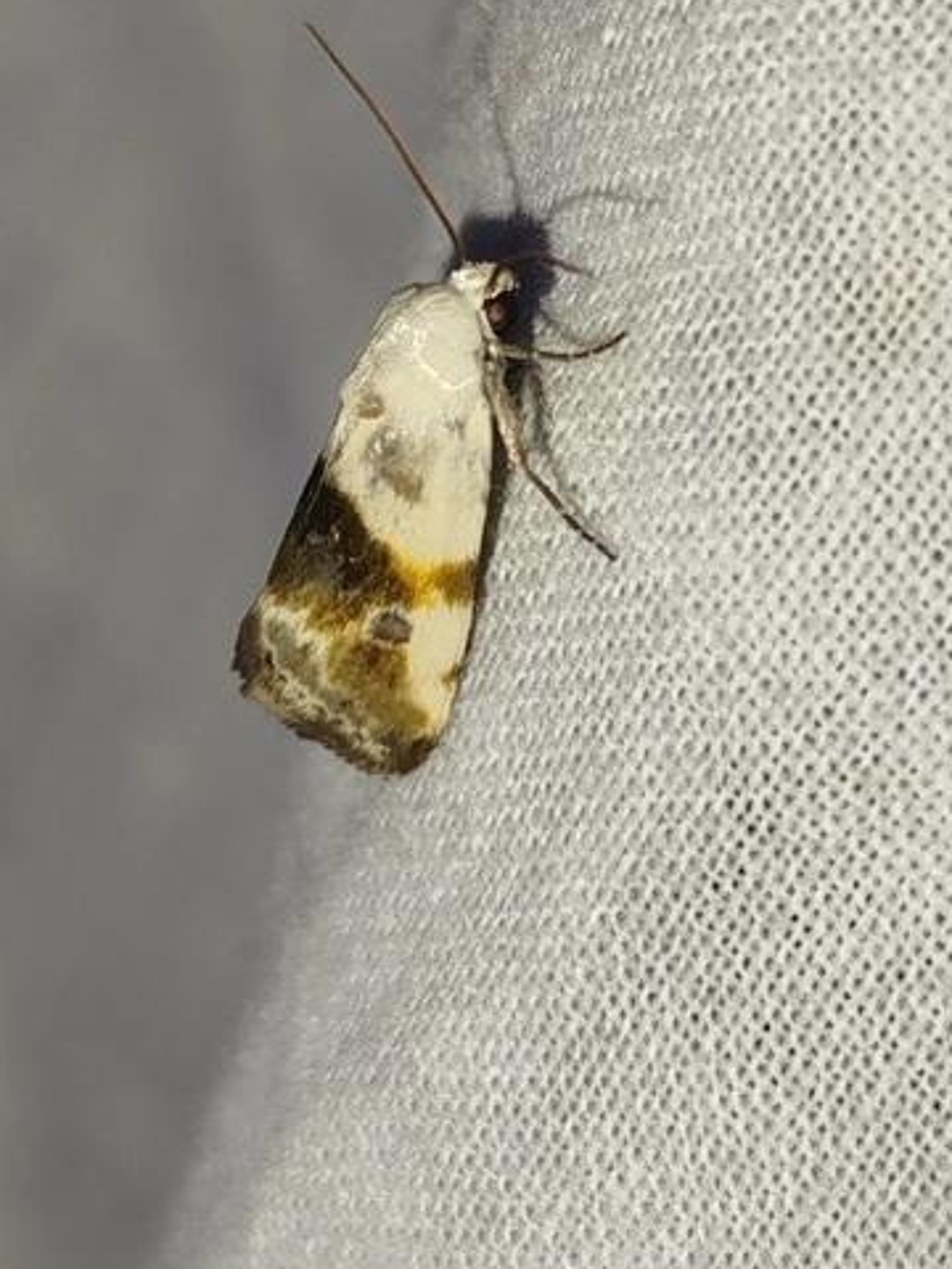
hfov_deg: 13.7
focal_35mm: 108
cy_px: 449
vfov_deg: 18.2
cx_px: 497
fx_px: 3960
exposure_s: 1/50
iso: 64
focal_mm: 5.31
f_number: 1.7
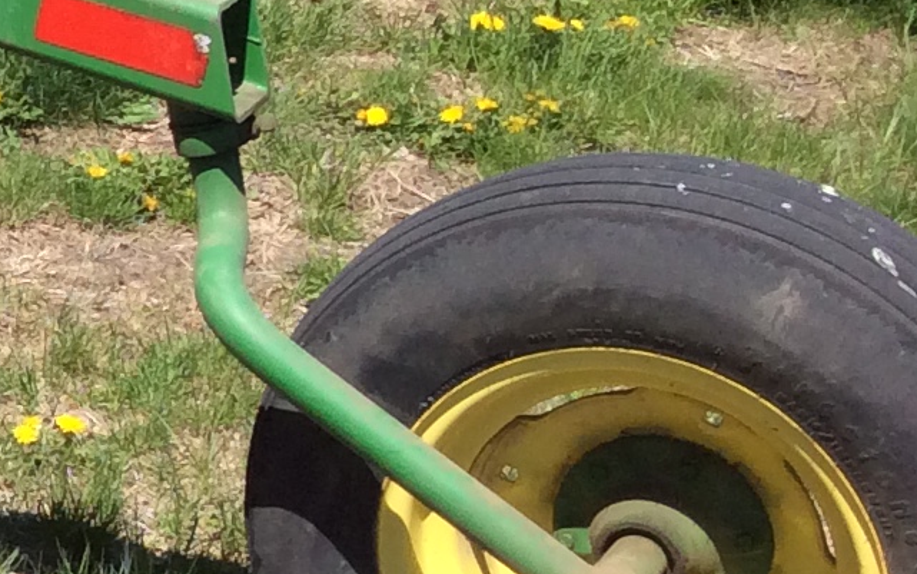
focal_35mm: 137
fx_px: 3425
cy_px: 263
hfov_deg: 13.2
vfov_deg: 9.6
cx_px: -916
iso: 32
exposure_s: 1/1167
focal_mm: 3.3
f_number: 2.4
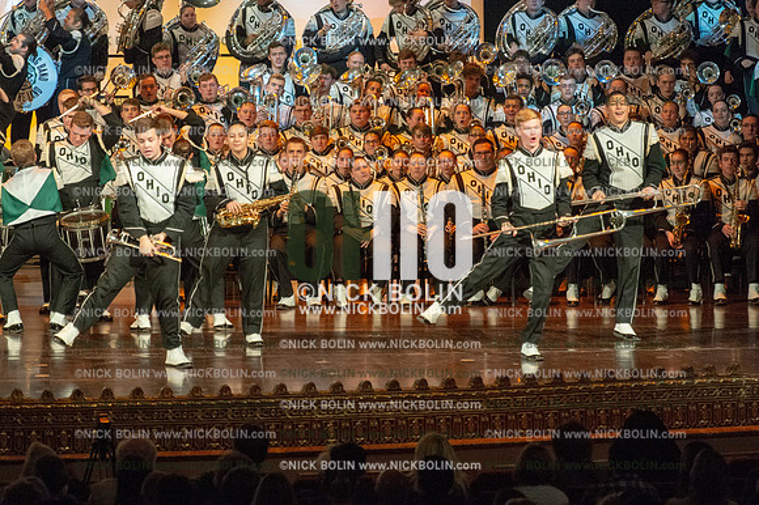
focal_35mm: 195
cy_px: 252
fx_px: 4109
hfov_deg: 10.6
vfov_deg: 7.0
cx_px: 380
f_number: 5.6
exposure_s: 1/320
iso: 8000
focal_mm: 195
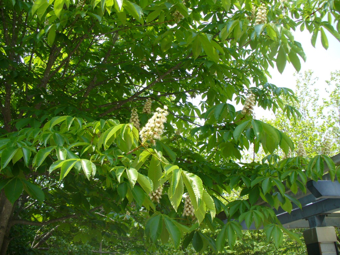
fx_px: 363
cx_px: 170
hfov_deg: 50.1
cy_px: 128
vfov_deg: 38.7
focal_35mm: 37
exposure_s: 1/400
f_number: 2.8
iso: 80
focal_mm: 6.1
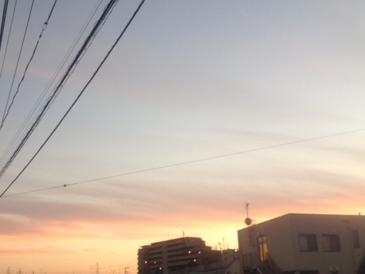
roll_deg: +2.5
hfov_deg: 39.6
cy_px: 163
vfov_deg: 30.2
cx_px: 159
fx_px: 506
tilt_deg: +13.6
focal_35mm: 48
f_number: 2.4
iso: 50
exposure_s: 1/60
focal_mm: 4.28
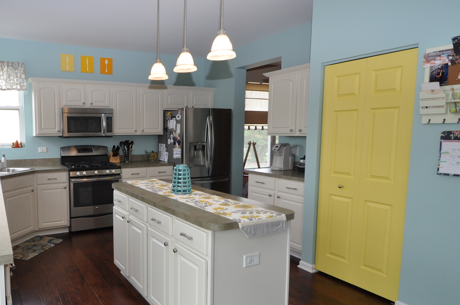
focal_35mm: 24
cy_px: 166
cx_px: 128
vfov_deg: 53.0
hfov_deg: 70.0
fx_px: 306
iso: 400
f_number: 5.6
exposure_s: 1/125
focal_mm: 10
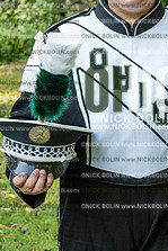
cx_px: 132
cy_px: 98
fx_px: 706
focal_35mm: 101
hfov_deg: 13.5
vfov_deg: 20.2
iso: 1250
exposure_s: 1/800
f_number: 5.6
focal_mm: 50
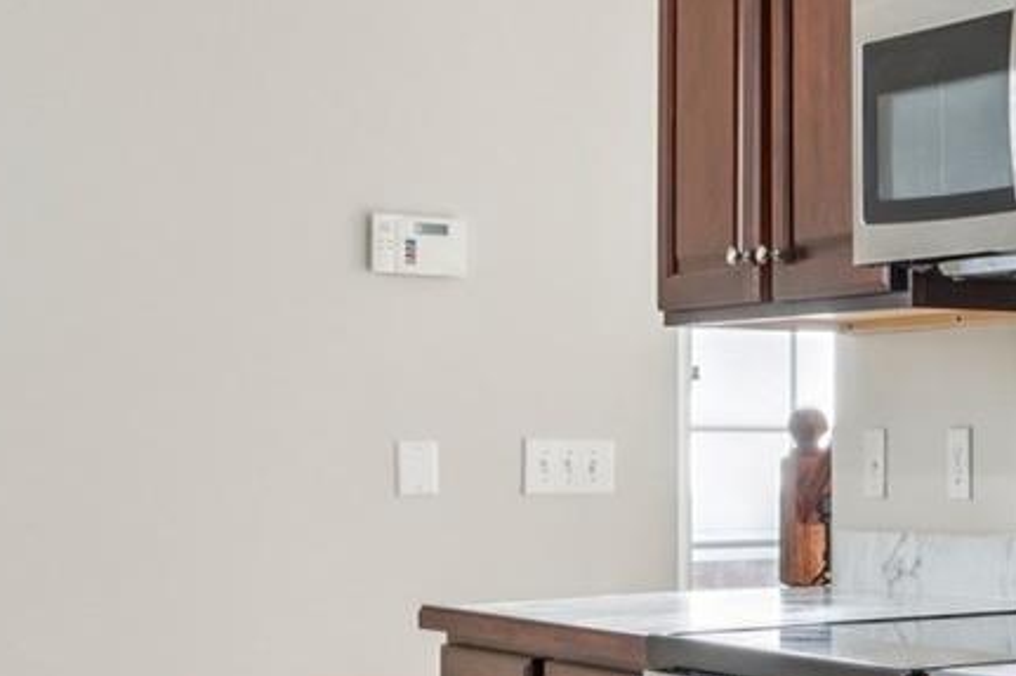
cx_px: 2119
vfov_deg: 17.6
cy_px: 435
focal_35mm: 77
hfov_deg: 17.3
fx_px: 2184
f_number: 9
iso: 100
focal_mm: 16.3
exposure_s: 1/1.25
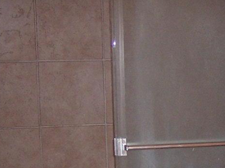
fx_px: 812
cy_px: 183
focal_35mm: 125
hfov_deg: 15.1
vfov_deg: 11.7
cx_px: 284
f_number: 2.8
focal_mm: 8
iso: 140
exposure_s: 1/60
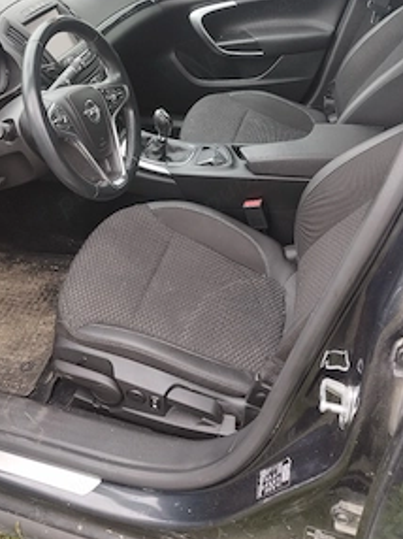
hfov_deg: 40.4
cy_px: 190
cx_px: 154
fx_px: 544
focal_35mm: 35
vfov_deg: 51.9
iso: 60
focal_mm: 5.95
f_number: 1.89
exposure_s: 1/50
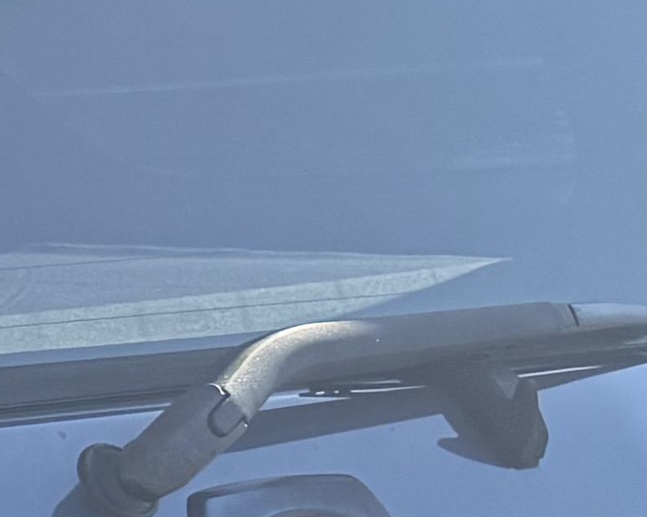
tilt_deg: -6.8
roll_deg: +1.4
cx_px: -1405
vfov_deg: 8.7
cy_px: 707
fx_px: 3351
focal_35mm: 175
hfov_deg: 8.7
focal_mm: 6.76
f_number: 1.78
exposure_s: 1/1522
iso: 100
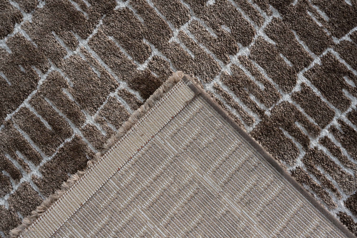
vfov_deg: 37.9
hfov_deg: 54.4
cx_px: 178
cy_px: 119
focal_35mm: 35
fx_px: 347
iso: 800
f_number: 14
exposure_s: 1/20
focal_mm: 35
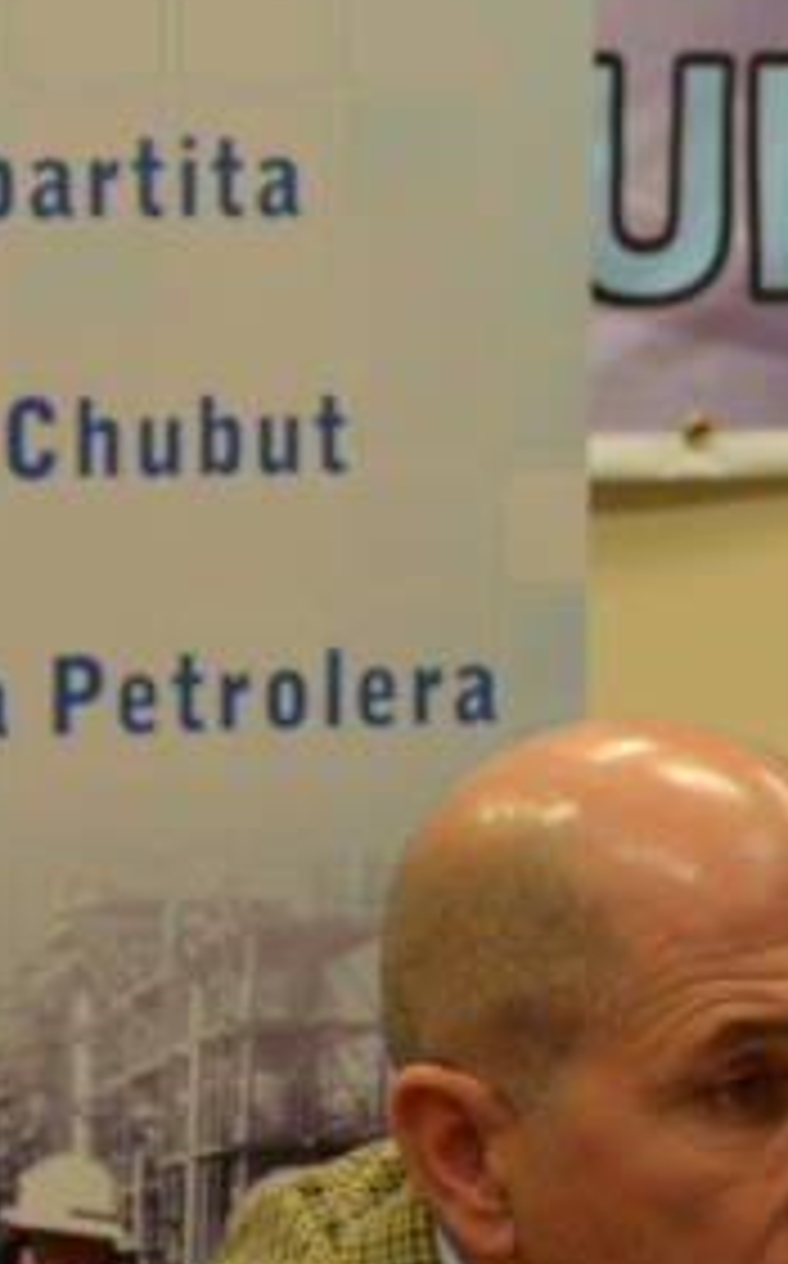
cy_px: 1165
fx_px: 8440
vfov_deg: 8.5
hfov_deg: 5.3
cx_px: 261
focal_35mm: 245
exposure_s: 1/60
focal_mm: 44
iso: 800
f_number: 5.3
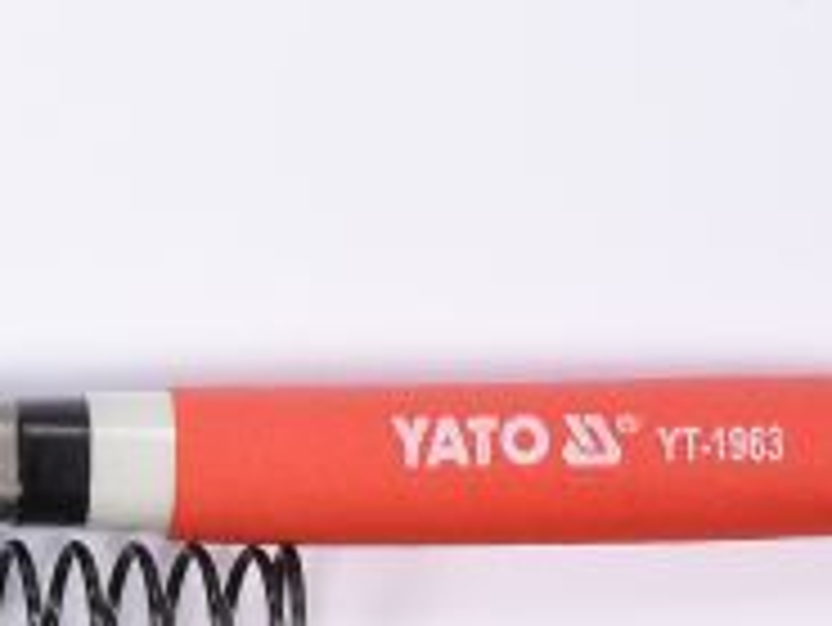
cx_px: -79
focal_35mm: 213
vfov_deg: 7.0
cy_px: 603
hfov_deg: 9.2
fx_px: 5123
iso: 250
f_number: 16
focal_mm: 50
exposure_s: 1/125
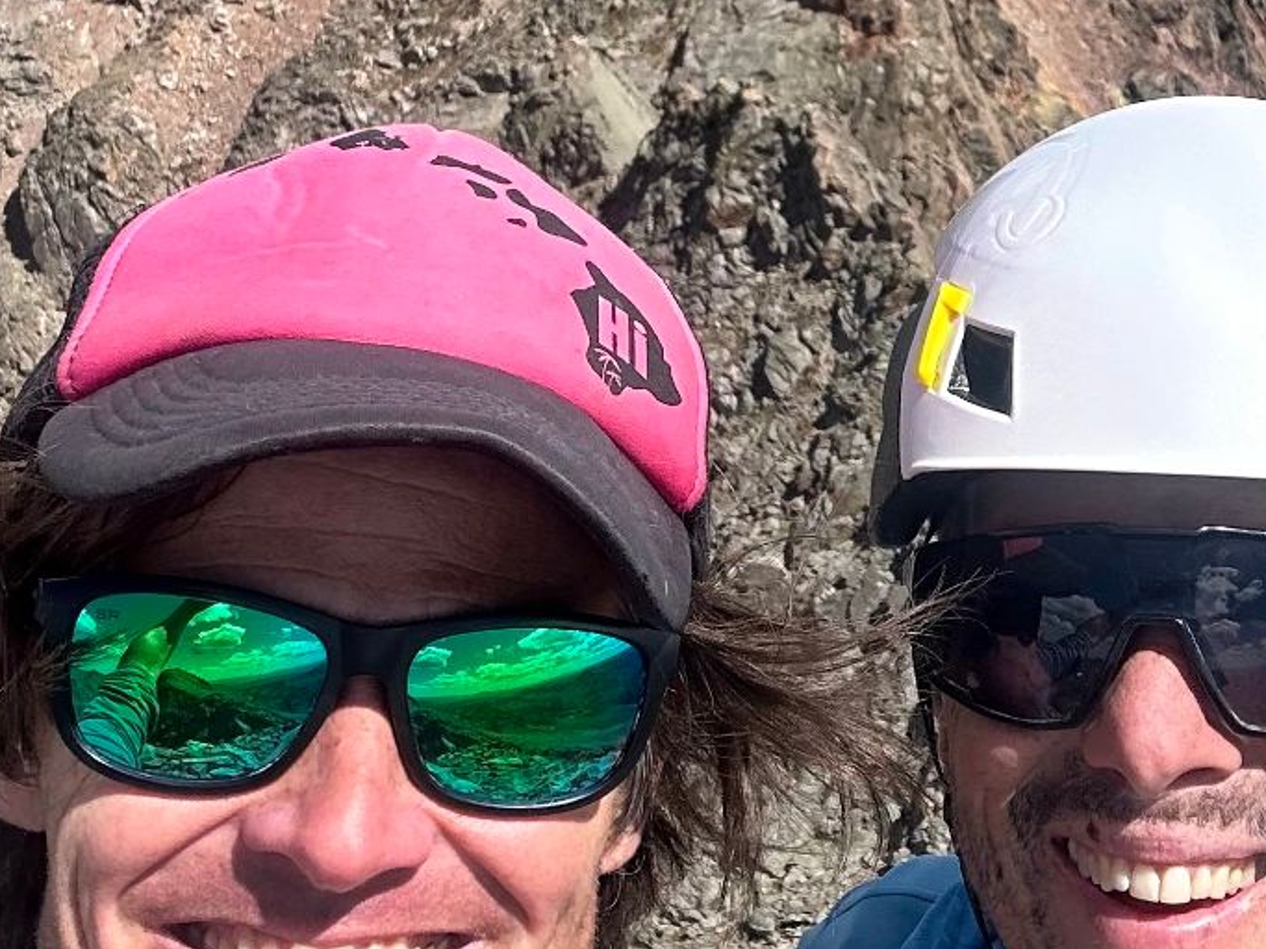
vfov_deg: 21.3
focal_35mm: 69
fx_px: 2523
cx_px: 988
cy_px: 363
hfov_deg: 27.7
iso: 25
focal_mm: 2.69
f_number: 1.9
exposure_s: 1/1284
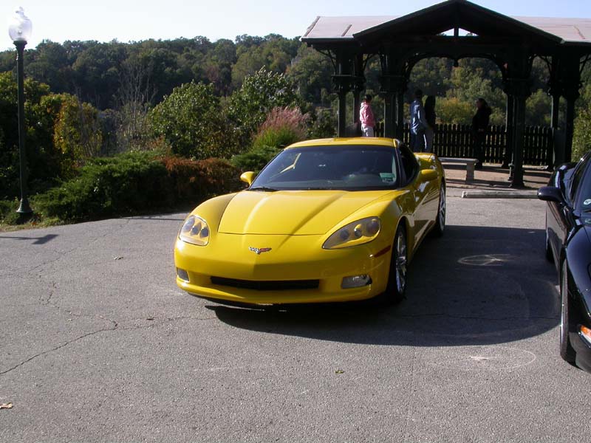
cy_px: 222
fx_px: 649
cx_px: 296
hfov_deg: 49.0
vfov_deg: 37.7
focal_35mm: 38
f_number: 6.7
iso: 100
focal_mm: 7.85
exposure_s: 1/273
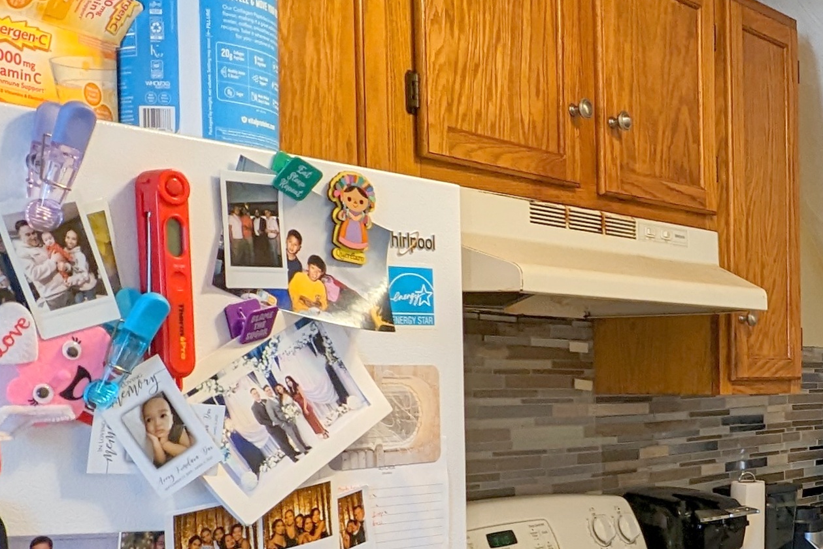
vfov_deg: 24.6
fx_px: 1234
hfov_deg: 32.1
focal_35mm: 54
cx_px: 926
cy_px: 457
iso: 44
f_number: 2.2
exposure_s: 1/30
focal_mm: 2.35
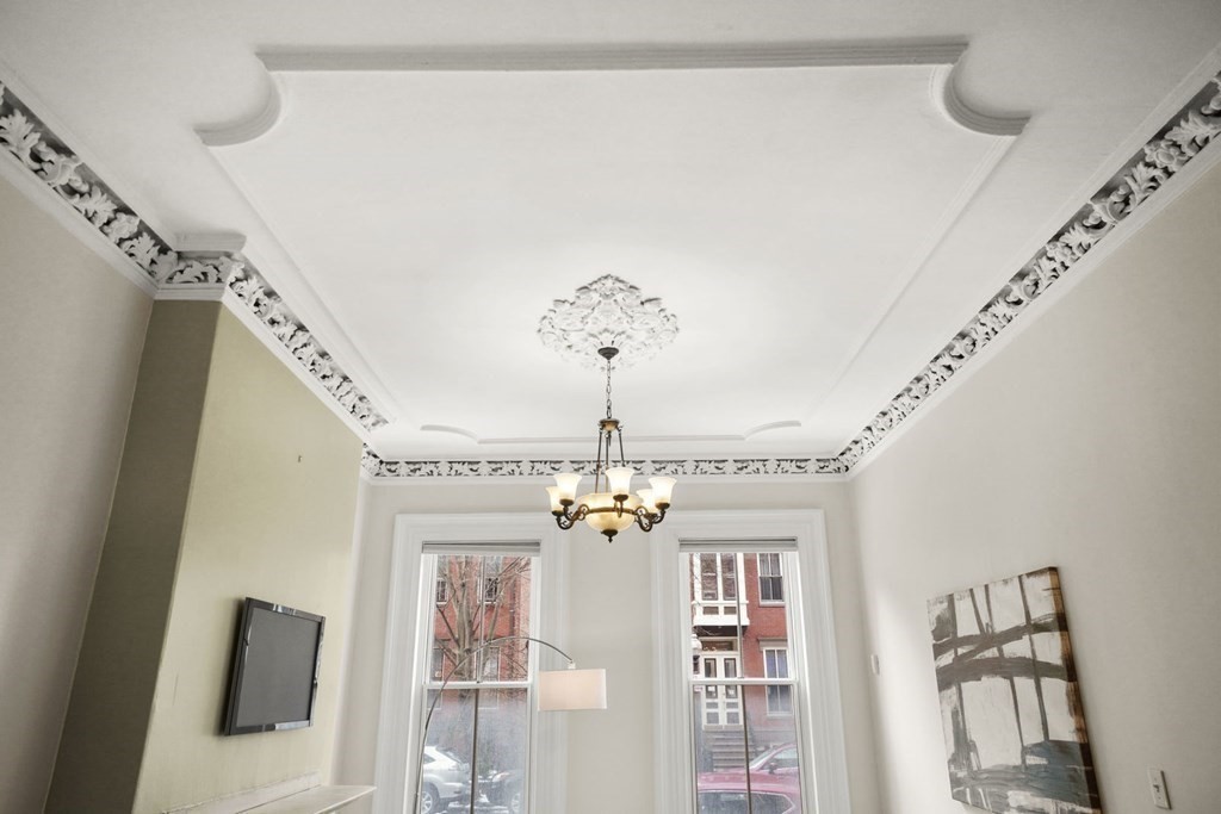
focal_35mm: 24
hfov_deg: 73.7
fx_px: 814
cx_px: 610
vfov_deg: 53.1
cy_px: 407
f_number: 7.1
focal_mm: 16
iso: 320
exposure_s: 1/15
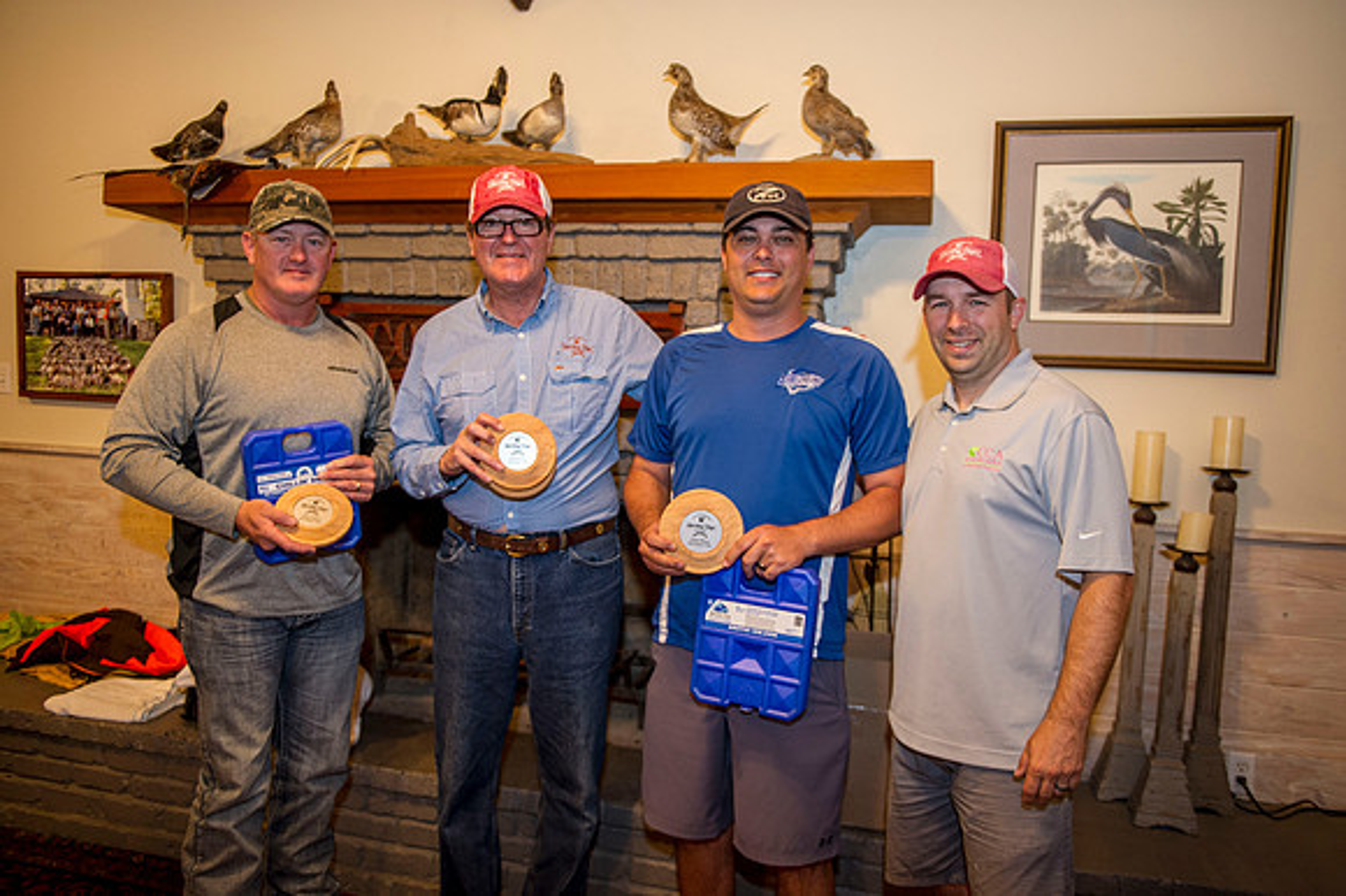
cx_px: 673
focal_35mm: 28
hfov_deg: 65.5
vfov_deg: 46.4
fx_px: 1046
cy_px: 448
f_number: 2.8
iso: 1600
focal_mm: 28
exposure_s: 1/100
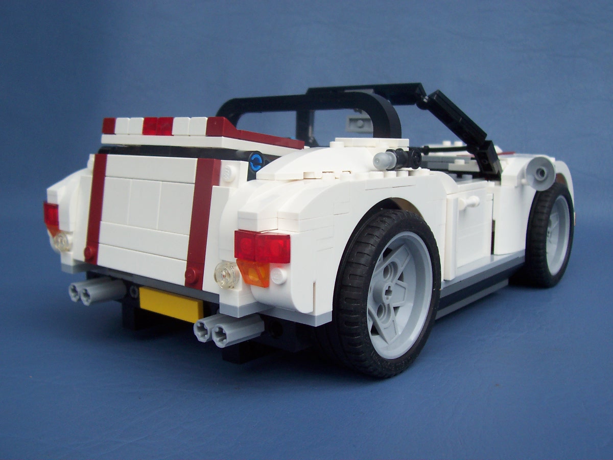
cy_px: 230
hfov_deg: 50.1
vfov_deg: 38.7
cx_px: 306
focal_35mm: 37
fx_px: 655
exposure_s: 1/250
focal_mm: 5.6
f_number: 2.8
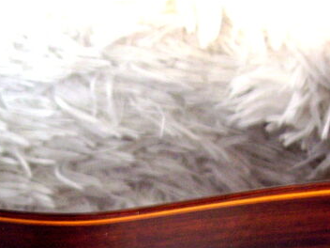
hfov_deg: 18.2
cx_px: 215
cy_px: 346
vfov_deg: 13.1
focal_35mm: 108
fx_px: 1030
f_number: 2.7
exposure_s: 1/4
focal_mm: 6.2
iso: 200
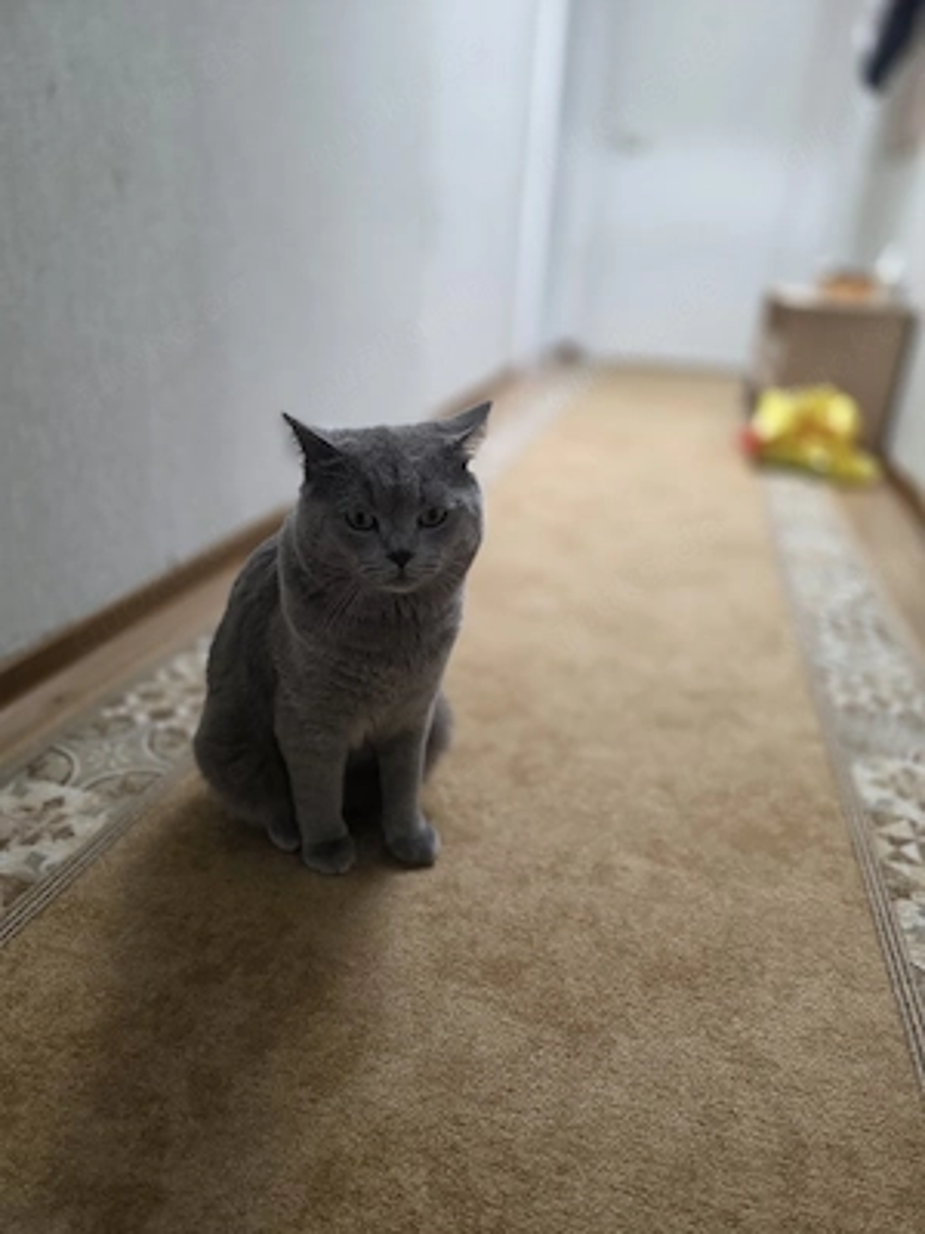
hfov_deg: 58.9
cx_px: 462
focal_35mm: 23
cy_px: 617
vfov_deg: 73.9
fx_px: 819
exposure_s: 1/101
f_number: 1.7
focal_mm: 6.3
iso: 320
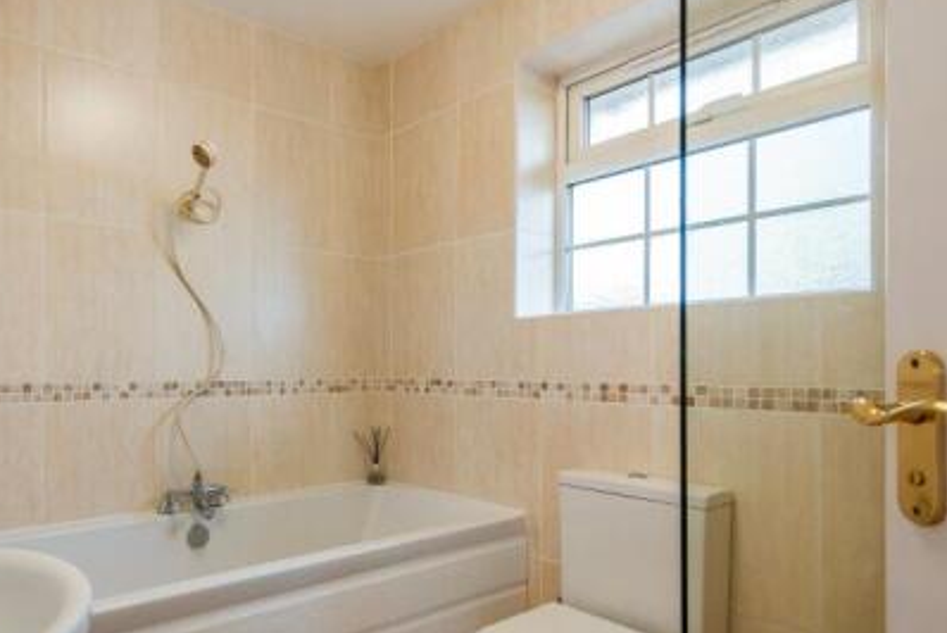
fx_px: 605
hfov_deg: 73.9
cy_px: 375
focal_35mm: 23
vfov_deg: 54.8
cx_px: 321
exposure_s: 1/20
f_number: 7.1
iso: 400
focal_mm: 14
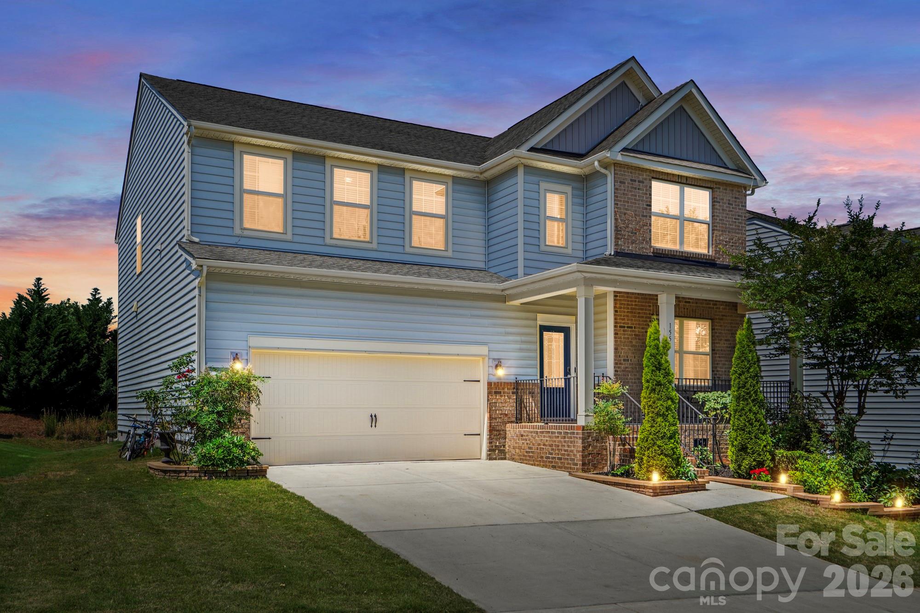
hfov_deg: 58.7
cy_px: 306
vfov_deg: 41.1
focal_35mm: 32
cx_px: 460
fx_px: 818
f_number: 10
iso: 100
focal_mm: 32
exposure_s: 1/160
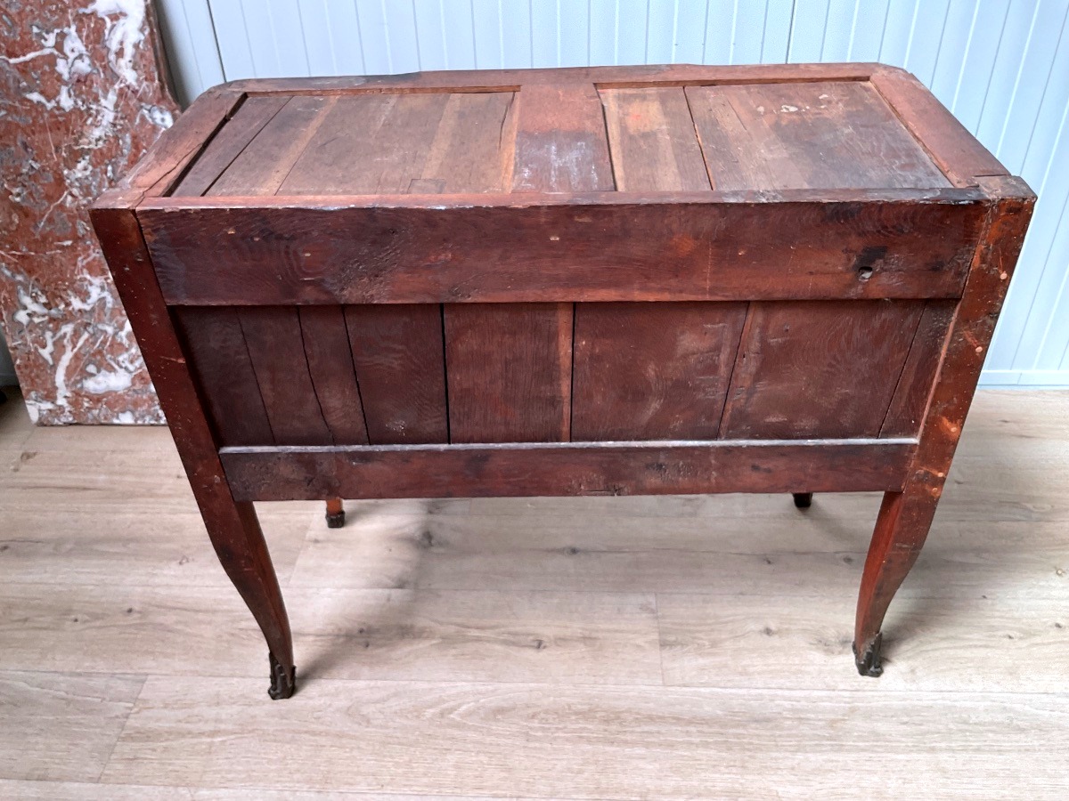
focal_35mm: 29
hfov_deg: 61.7
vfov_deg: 48.2
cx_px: 534
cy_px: 400
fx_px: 896
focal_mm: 3
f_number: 1.8
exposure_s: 1/120
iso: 32
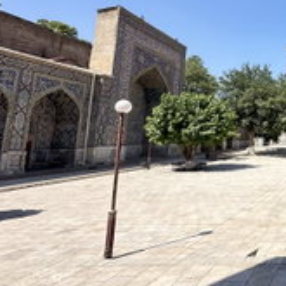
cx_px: 340
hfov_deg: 39.6
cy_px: 88
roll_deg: +0.9
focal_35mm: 30
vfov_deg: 52.7
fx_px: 280
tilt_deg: +9.6
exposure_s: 1/855
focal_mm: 2.22
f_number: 2.2
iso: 40
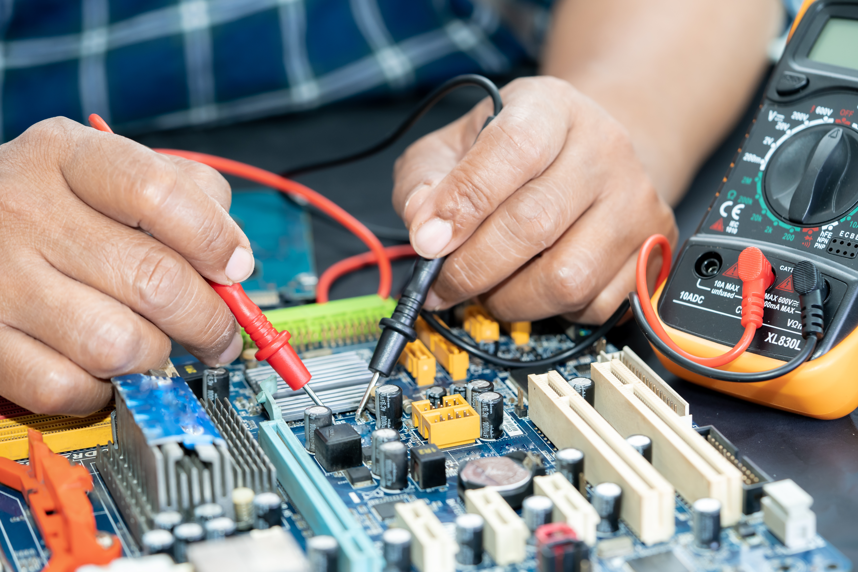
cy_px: 286
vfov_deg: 15.2
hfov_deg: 22.6
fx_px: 2145
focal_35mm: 90
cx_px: 429
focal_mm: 90
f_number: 4.5
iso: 800
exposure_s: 1/60
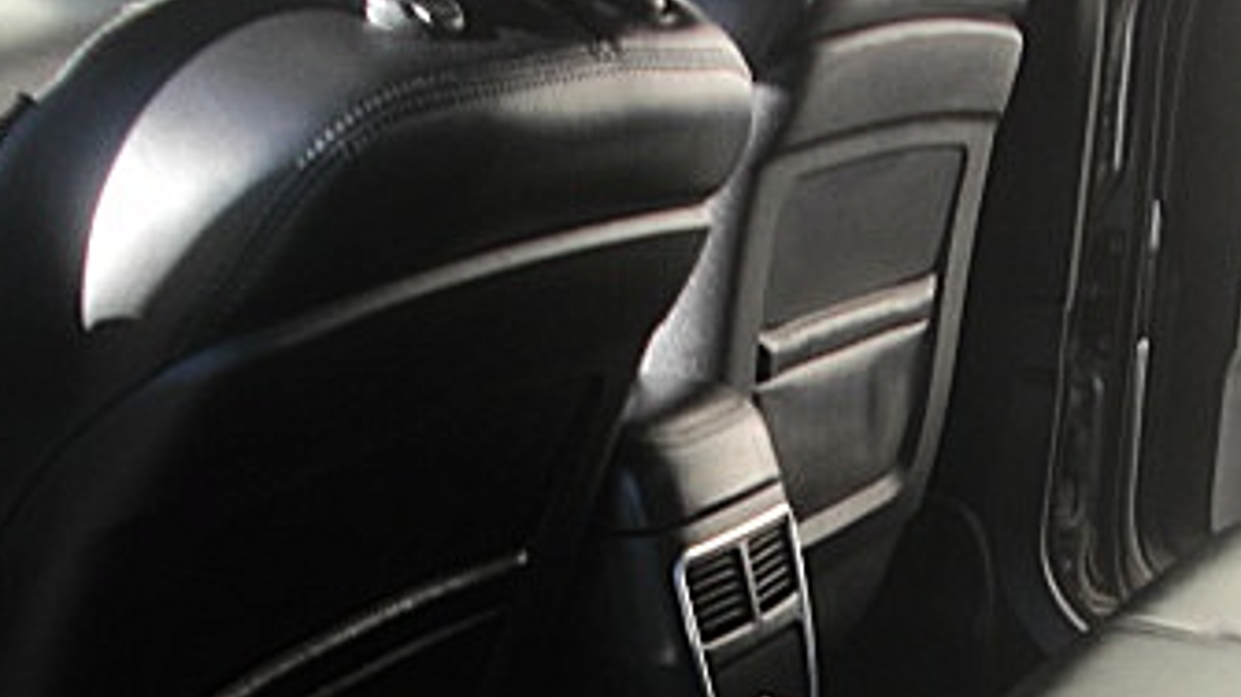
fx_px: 2467
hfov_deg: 28.0
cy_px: 823
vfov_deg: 15.5
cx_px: 867
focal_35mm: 75
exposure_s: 1/100
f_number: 2.8
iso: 50
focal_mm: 6.3
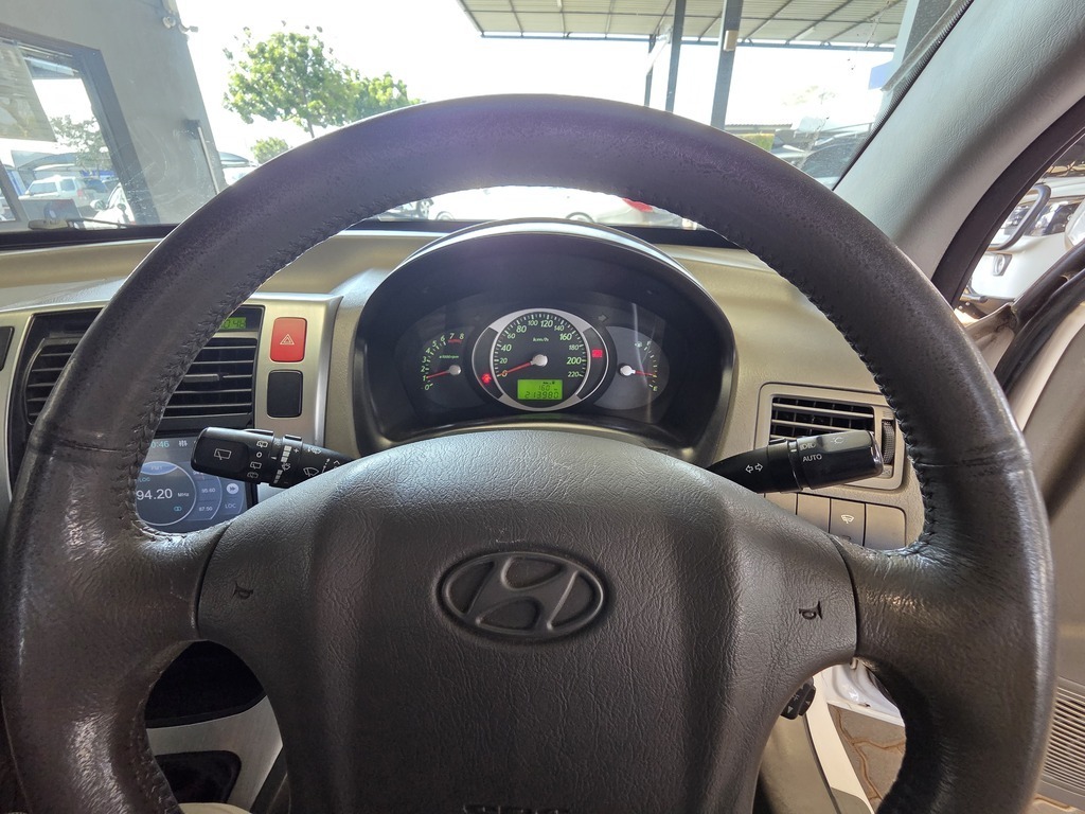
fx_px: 407
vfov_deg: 89.9
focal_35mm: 13
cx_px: 542
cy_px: 407
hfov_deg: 106.2
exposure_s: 1/100
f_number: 2.2
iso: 250
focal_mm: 2.2
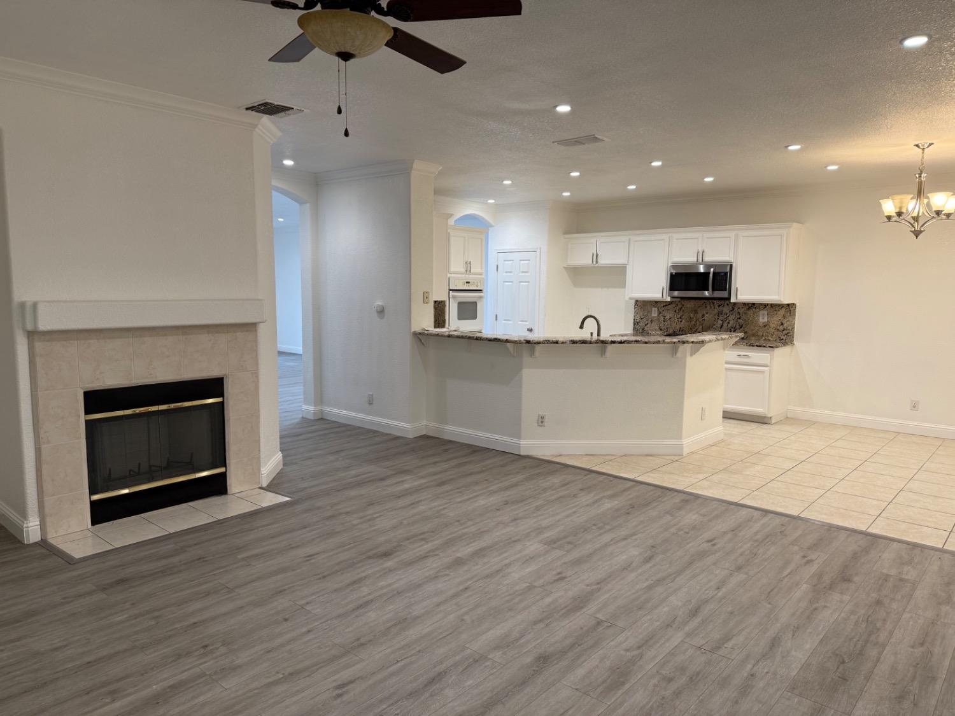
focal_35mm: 24
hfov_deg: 71.6
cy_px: 358
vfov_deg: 56.8
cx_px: 478
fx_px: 662
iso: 160
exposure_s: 1/120
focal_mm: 6.76
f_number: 1.78
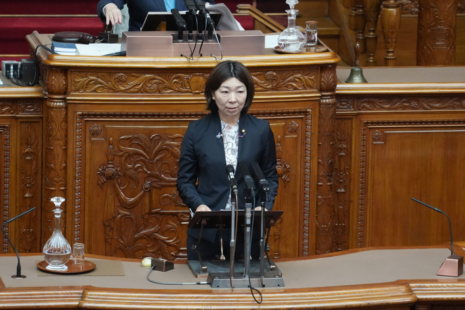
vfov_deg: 4.6
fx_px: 3875
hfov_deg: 6.9
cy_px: 155
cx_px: 232
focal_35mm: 300
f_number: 5.6
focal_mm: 200
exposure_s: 1/125
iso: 6400
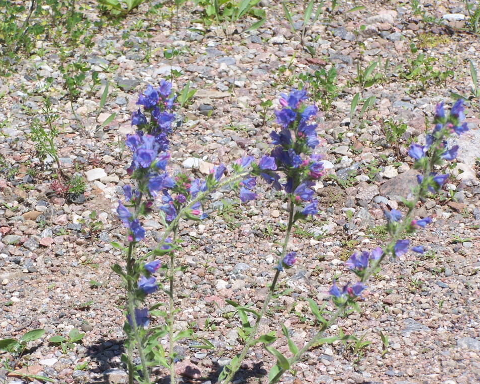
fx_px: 1904
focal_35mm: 134
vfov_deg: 11.5
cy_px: 192
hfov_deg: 14.4
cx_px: 238
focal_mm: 21.2
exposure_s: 1/640
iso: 80
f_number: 4.5
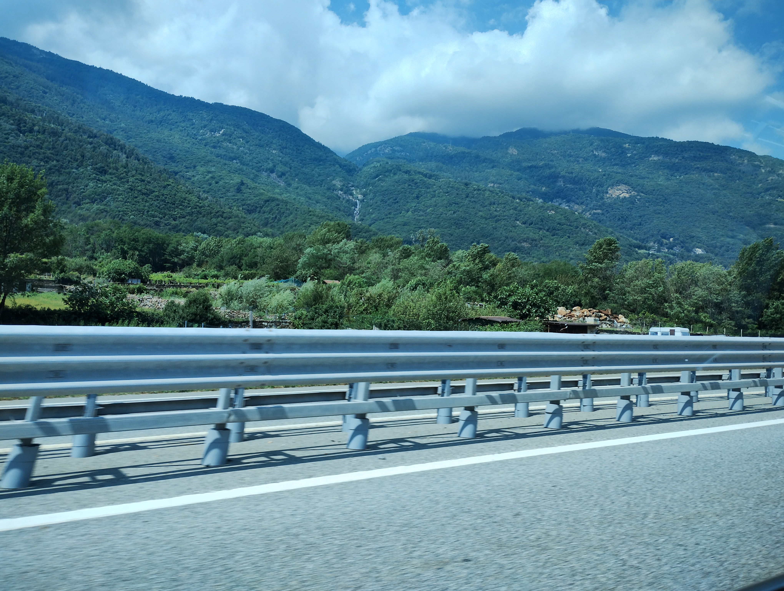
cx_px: 392
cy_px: 296
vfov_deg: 49.9
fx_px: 635
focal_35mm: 28
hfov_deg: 63.4
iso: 100
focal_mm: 4.27
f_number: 1.8
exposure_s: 1/568
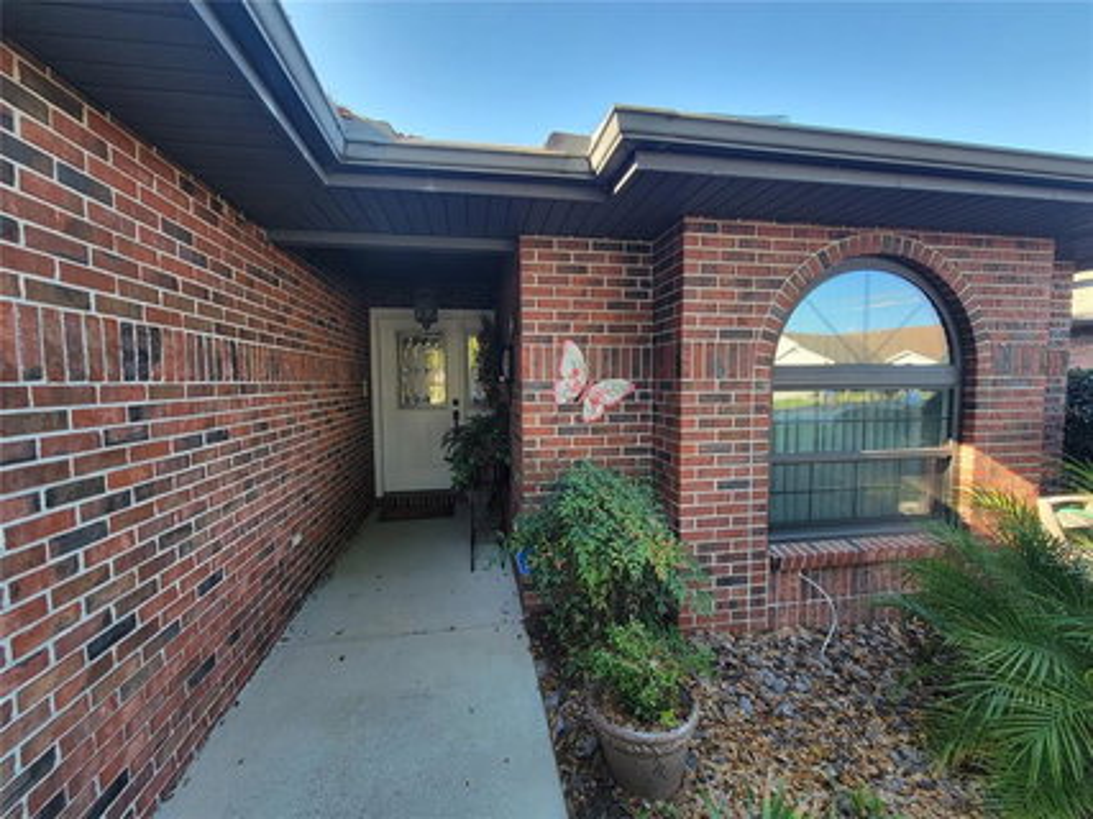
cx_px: 546
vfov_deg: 89.9
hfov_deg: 106.2
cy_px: 410
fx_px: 410
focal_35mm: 13
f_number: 2.2
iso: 50
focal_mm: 2.2
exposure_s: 1/120
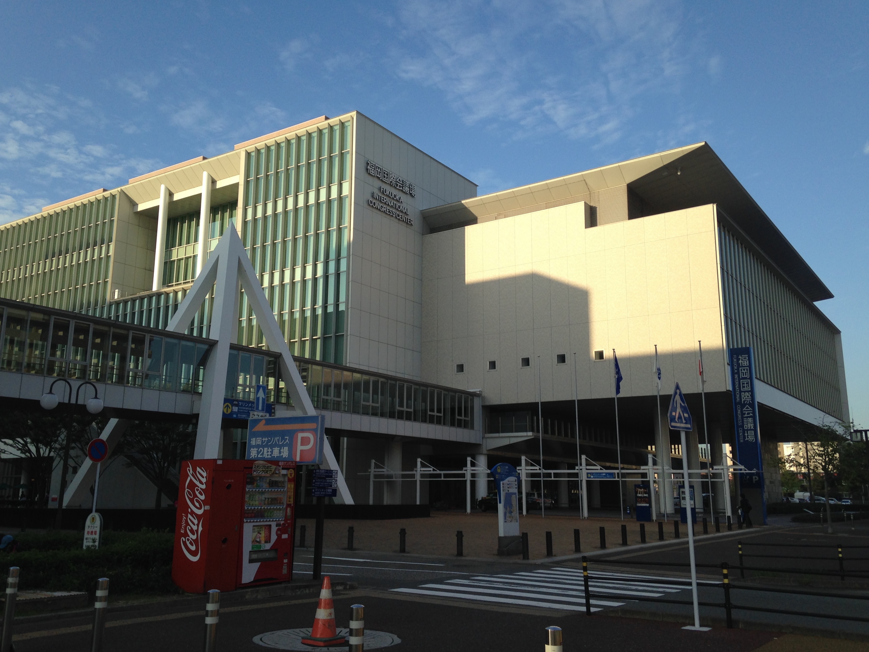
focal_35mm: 33
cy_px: 326
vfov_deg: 42.9
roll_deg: -2.3
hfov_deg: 55.4
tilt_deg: +12.8
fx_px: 828
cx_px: 434
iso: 50
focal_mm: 4.12
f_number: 2.4
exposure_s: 1/1004
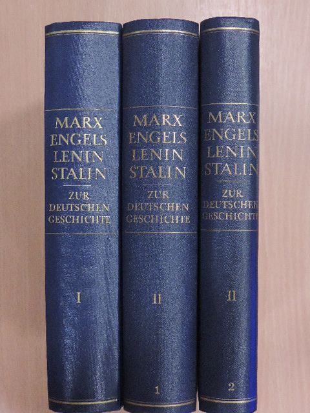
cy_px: 206
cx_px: 155
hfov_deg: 30.9
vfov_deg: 40.4
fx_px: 561
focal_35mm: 47
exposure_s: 1/60
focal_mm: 8.3
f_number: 3.5
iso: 1600
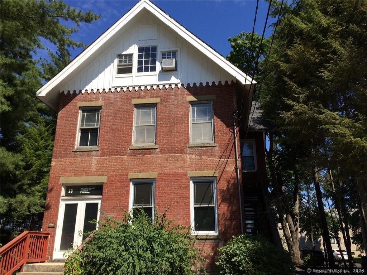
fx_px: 307
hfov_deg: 61.7
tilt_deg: +19.4
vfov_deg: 48.2
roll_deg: +1.1
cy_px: 138
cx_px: 184
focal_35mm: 29
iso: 32
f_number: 2.2
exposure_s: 1/1953
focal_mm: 4.15
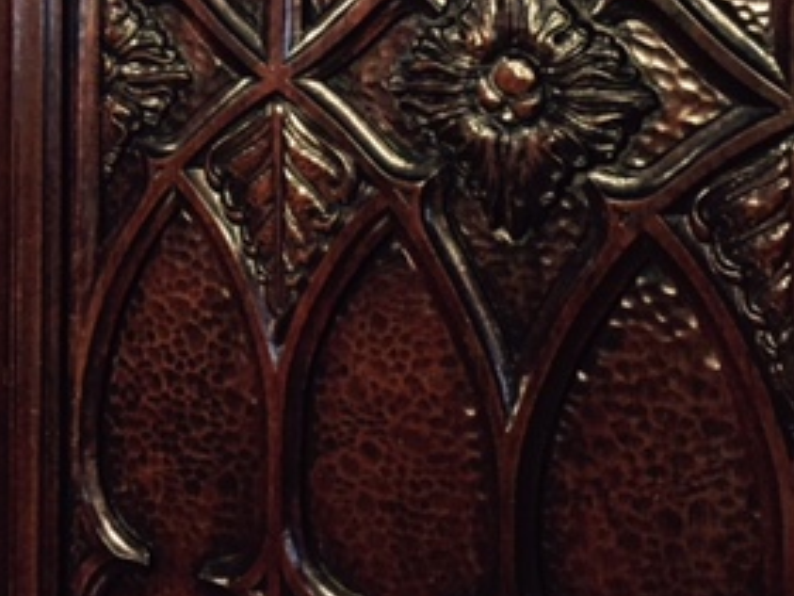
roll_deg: +0.2
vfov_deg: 21.3
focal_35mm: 66
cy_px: -40
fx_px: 1515
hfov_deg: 29.0
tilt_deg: -2.3
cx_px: 223
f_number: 2.2
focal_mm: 4.15
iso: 400
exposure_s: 1/15
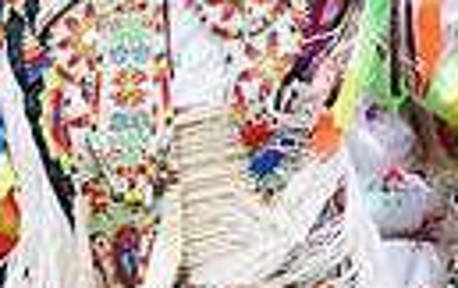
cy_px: 455
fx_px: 4437
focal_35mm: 355
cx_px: 309
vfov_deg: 3.7
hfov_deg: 5.9
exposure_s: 1/400
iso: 320
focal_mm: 100
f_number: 4
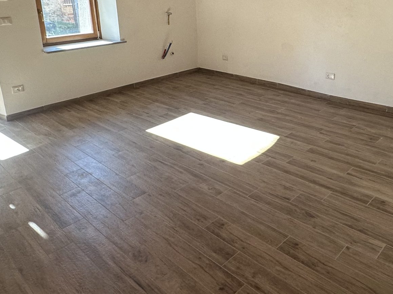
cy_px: 83
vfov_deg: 44.3
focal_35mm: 31
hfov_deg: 58.1
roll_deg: +1.5
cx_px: 228
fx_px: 352
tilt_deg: -14.8
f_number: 2.2
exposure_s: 1/99
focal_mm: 2.22
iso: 100
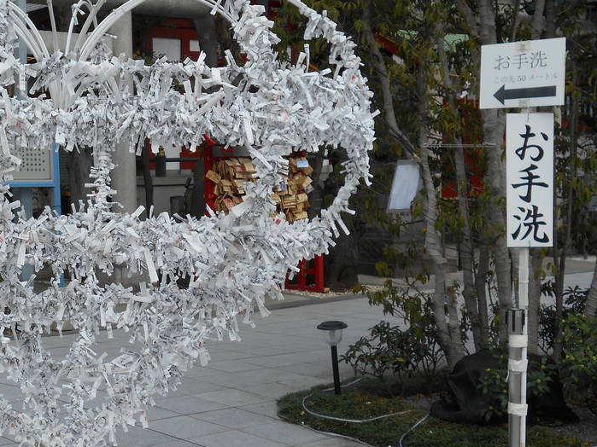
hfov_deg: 28.3
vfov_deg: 21.9
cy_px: 235
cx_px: 108
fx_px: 1155
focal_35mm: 67
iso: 80
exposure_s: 1/640
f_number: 3.9
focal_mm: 6.7
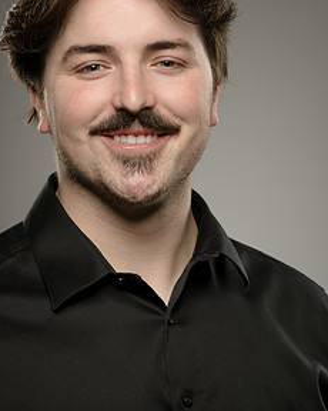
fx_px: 1871
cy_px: 173
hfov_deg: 10.0
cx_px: 133
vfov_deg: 12.5
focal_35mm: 154
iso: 100
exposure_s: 1/250
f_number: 8
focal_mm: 105
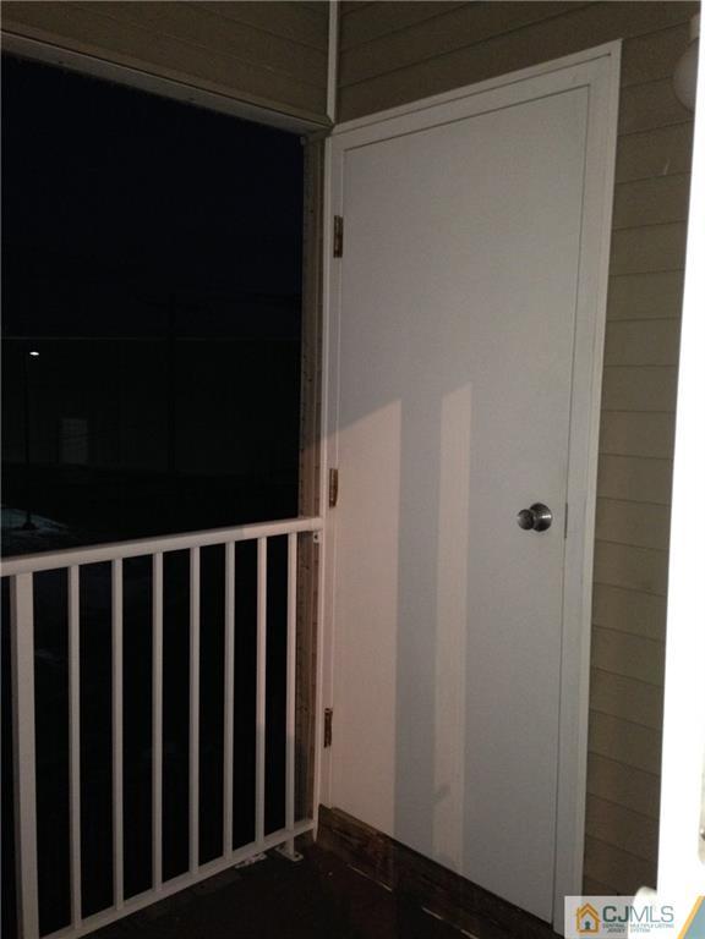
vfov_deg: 55.4
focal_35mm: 33
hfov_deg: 42.9
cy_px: 470
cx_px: 352
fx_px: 896
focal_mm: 4.12
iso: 320
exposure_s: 1/16
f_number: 2.4
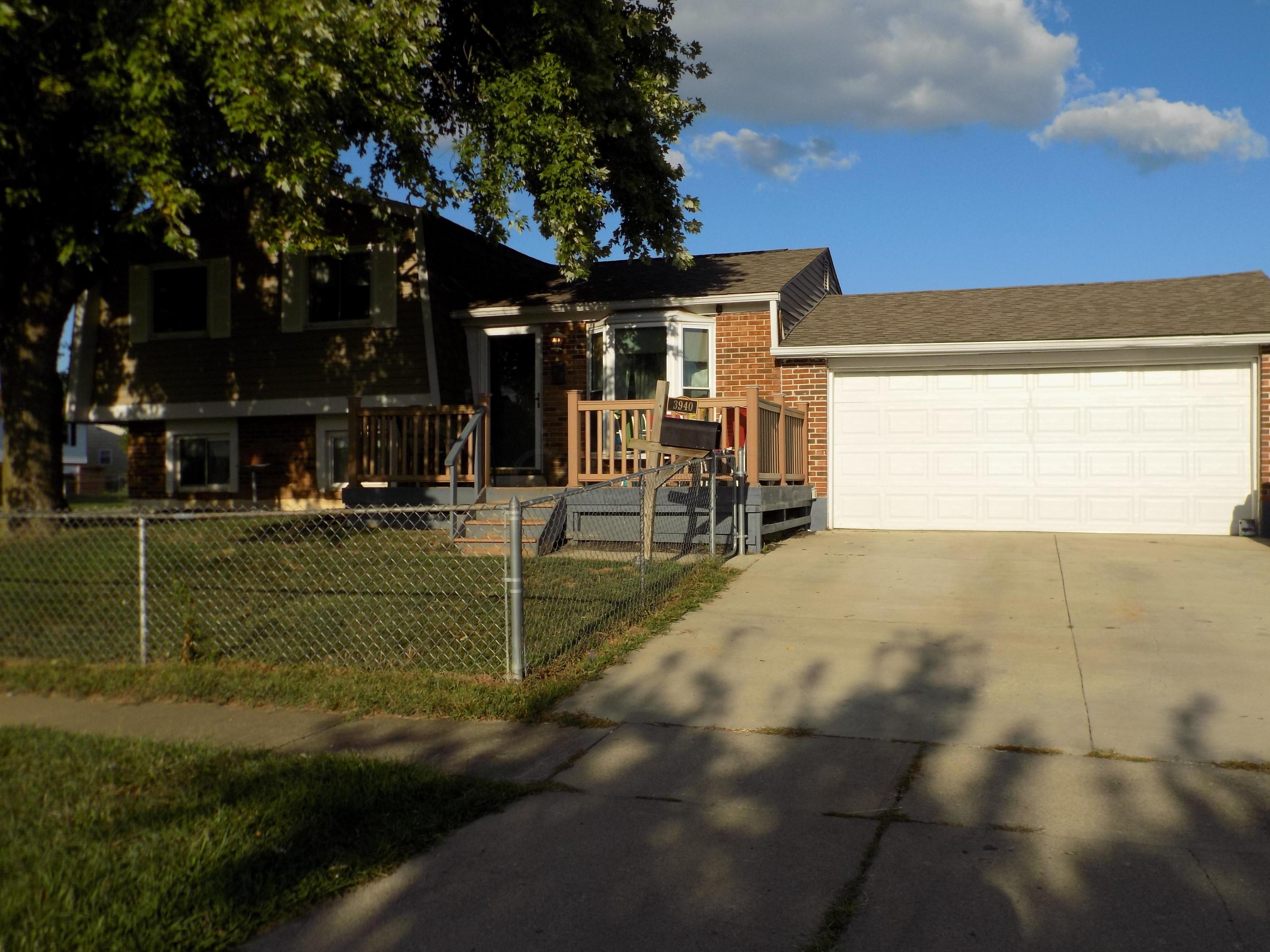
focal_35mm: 30
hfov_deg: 60.0
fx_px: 1101
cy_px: 476
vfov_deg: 46.8
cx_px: 635
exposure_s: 1/1000
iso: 80
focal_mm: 5.3
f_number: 3.3
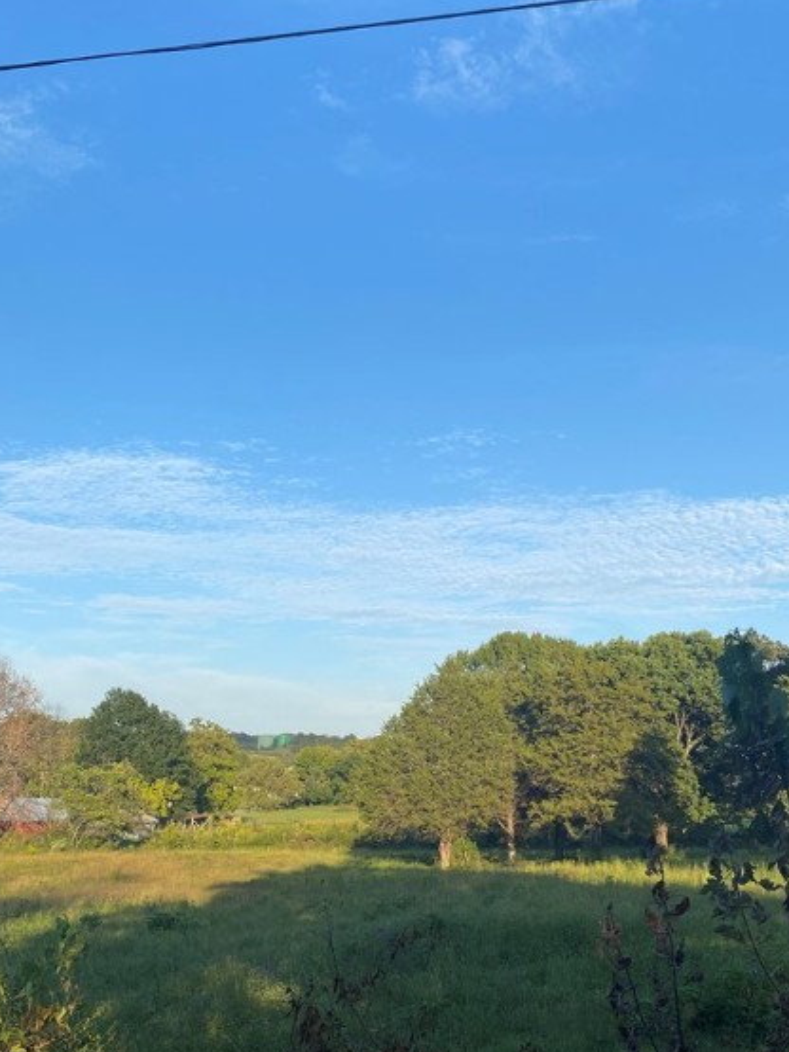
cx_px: 455
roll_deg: -0.2
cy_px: 591
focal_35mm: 36
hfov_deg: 39.5
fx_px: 1094
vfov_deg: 51.2
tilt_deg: +8.9
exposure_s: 1/1898
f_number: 1.8
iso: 32
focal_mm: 4.25
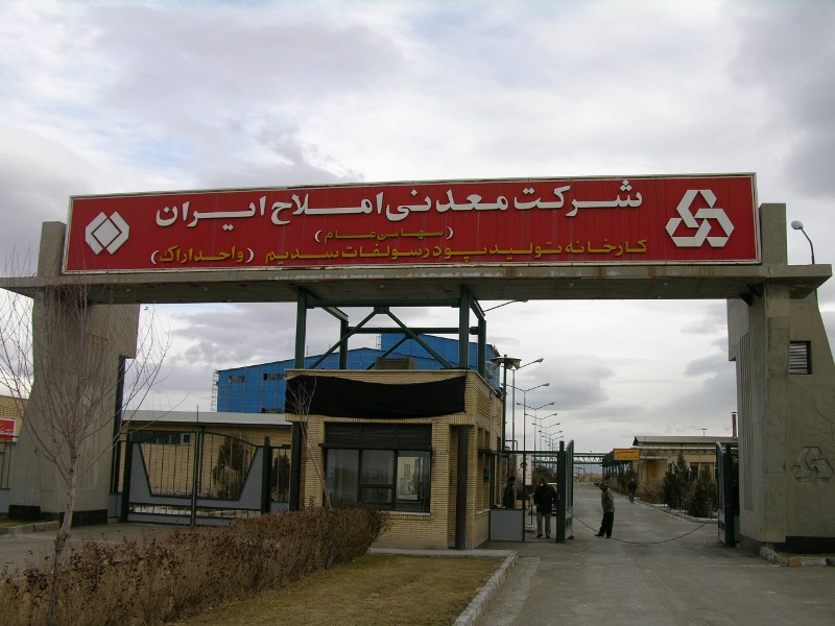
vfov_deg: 39.7
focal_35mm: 36
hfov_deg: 51.4
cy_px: 313
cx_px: 418
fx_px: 868
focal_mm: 9.2
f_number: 5
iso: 50
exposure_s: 1/140
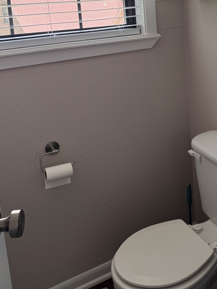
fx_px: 343
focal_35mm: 41
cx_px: 165
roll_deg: +3.7
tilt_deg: -9.2
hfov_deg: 34.3
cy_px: 53
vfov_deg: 43.4
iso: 50
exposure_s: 1/135
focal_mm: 6.76
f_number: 1.78
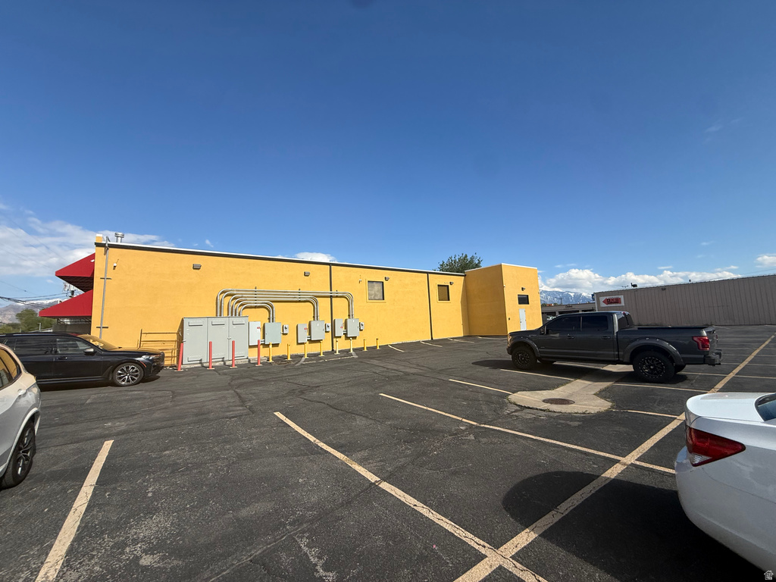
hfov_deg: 102.1
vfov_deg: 85.7
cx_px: 388
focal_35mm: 14
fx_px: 314
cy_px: 291
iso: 50
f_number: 2.2
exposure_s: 1/3289
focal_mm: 2.22
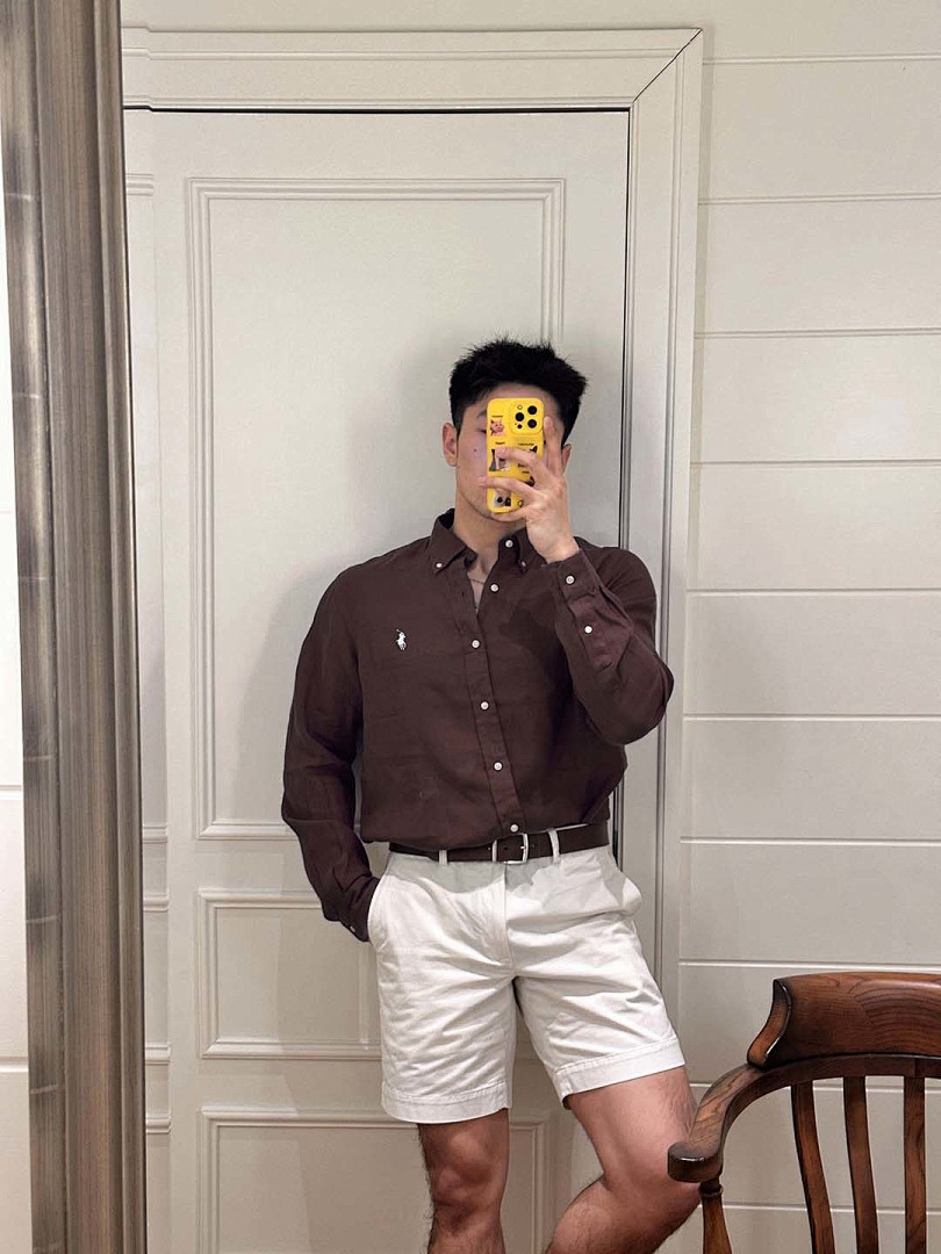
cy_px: 627
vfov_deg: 39.7
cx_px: 470
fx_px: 1740
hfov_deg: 30.3
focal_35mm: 48
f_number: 1.78
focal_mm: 6.86
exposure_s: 1/50
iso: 100
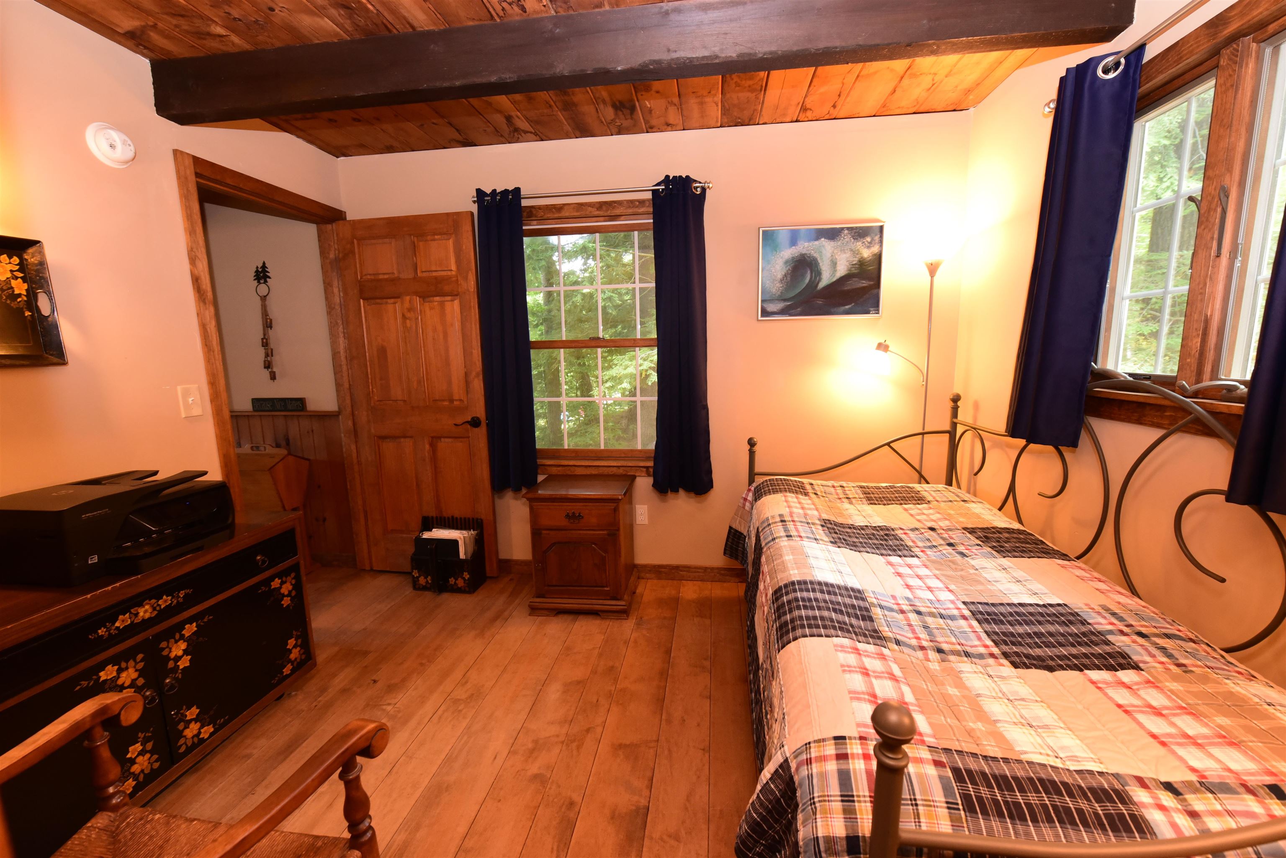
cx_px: 643
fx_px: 500
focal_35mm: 14
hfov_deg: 104.2
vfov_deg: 81.2
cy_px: 429
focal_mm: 14
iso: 2200
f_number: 6.3
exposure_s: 1/60
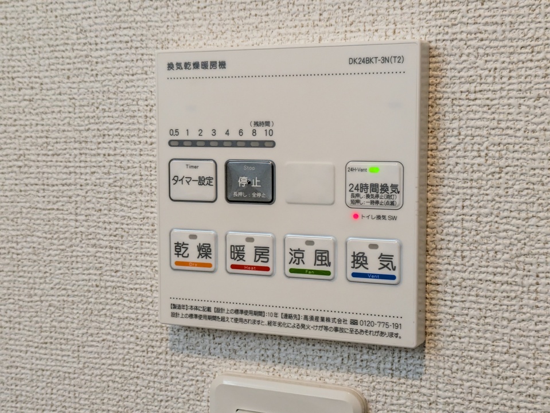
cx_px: 275
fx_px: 811
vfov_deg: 28.6
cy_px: 206
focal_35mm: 51
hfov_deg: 37.5
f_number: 1.89
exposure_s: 1/90
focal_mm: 5.43
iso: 69
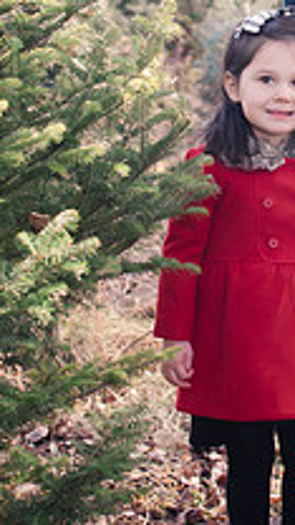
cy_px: 179
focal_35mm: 119
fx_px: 1655
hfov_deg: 10.0
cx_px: 371
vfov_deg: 18.0
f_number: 3.2
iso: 500
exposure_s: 1/320
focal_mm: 35
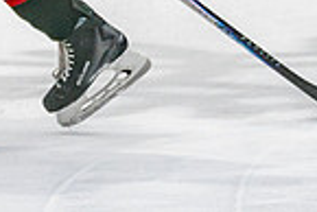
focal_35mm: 798
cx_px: -103
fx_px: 7034
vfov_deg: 1.7
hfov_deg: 2.6
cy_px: -151
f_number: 2.8
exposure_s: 1/640
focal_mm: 110
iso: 800
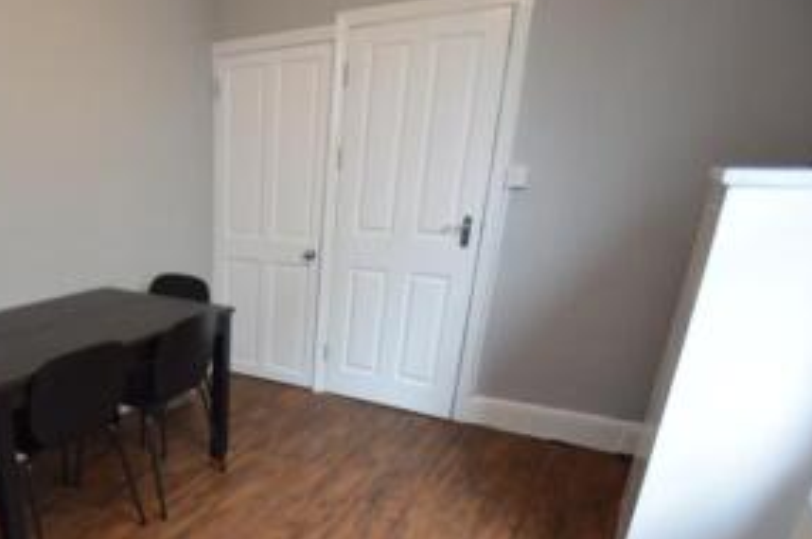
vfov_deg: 49.2
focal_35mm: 25
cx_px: 185
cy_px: 404
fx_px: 563
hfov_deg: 66.2
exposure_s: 1/60
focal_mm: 10
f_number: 3.5
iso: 1400
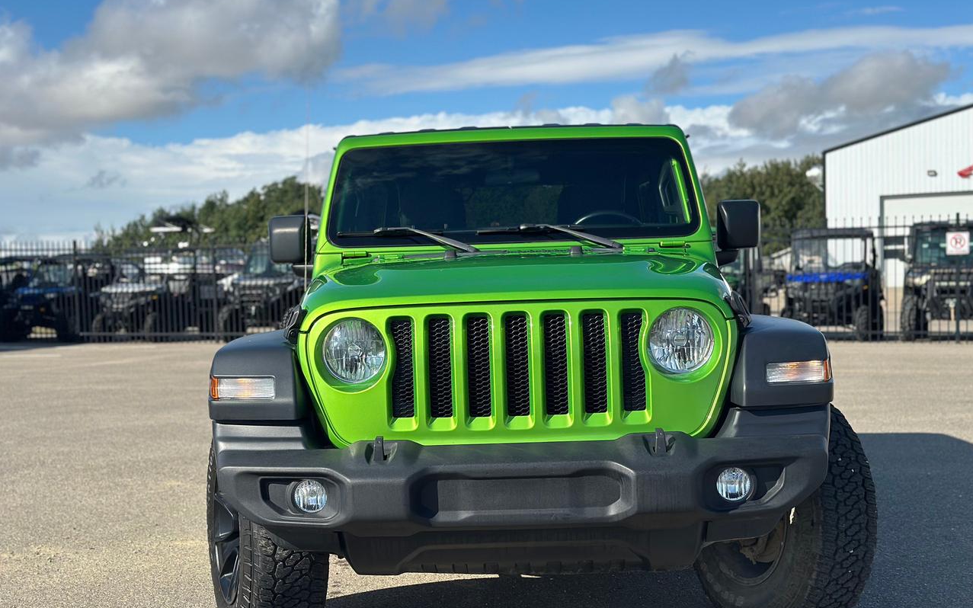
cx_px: 487
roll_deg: +3.0
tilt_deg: -2.2
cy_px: 334
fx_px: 1352
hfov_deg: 39.6
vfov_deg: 25.3
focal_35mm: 51
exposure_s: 1/5556
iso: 100
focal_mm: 6.86
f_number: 1.78
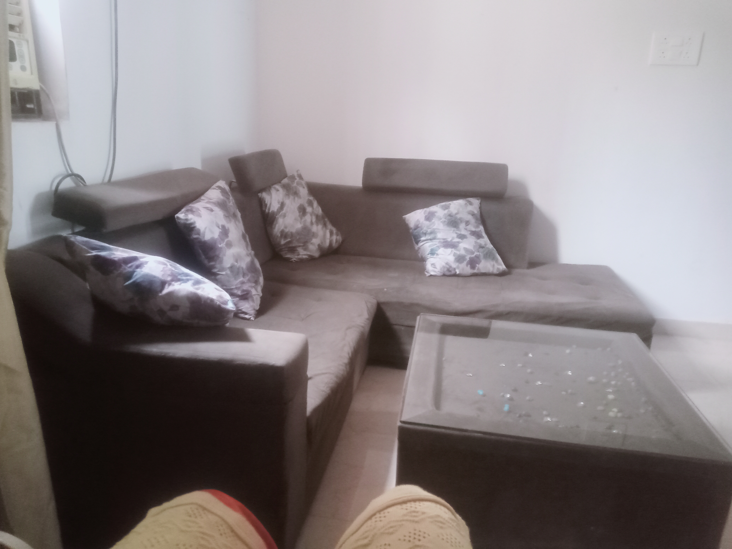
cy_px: 274
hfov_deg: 63.4
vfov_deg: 49.7
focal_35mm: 28
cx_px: 366
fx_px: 592
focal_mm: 3.37
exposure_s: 1/25
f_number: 2.2
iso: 1630
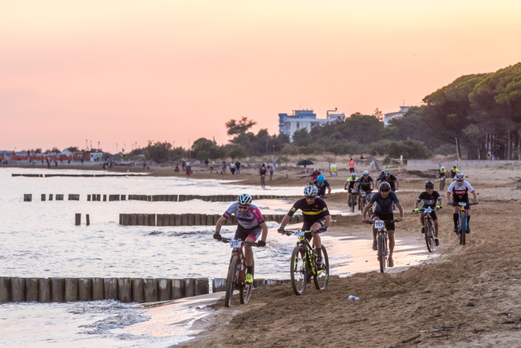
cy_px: 174
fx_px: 4342
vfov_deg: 4.6
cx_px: 260
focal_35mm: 300
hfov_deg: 6.9
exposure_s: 1/500
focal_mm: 200
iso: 1000
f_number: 11
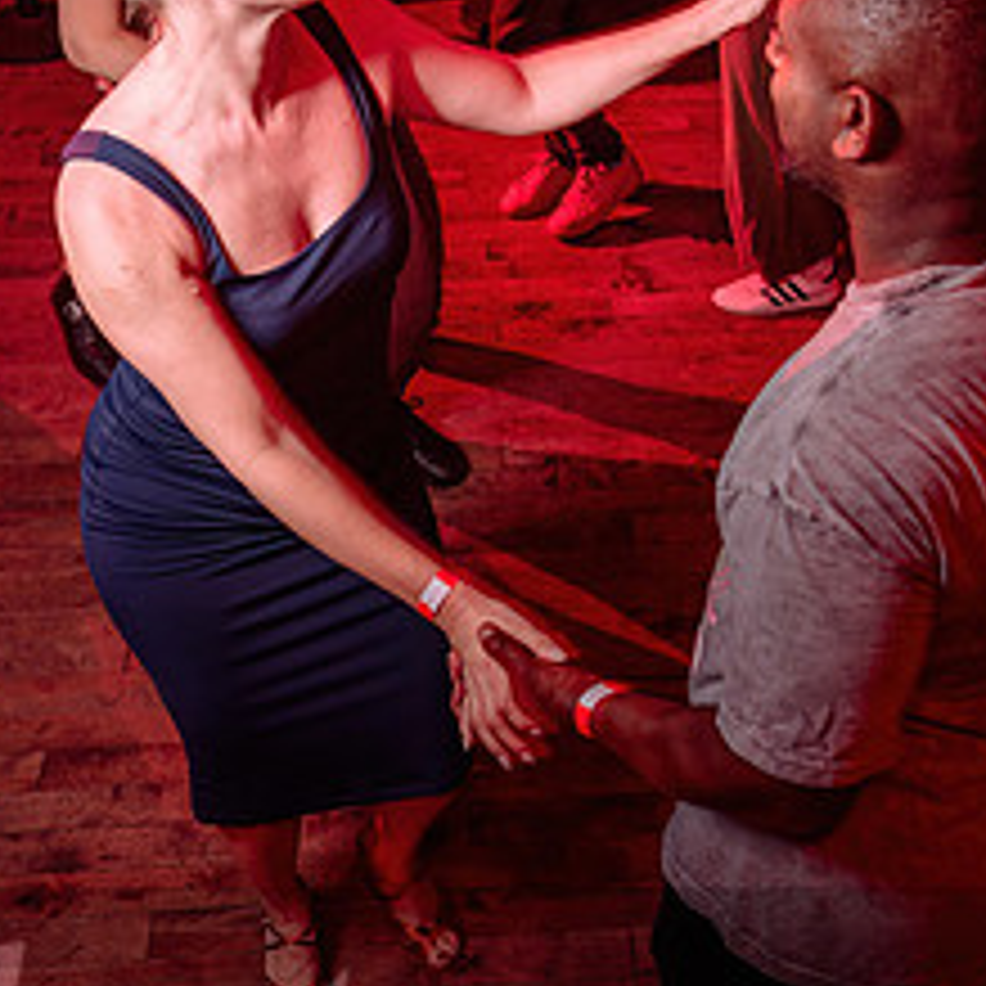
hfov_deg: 31.5
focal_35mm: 54
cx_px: 590
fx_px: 1740
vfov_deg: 31.6
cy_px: 421
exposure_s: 1/40
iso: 800
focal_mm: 24
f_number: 3.2
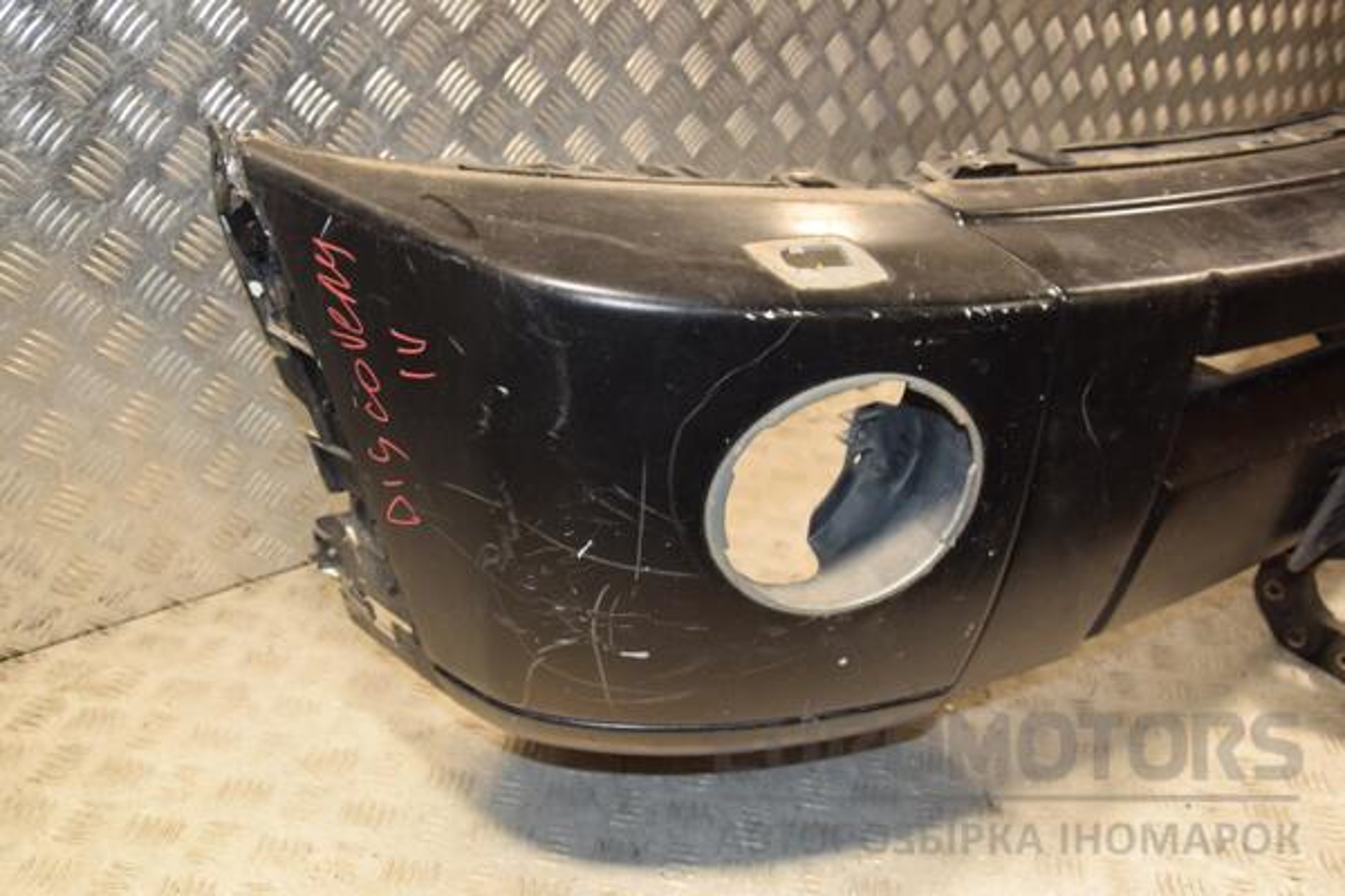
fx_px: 1233
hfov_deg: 57.2
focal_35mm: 33
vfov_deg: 40.0
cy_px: 448
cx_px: 672
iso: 800
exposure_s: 1/200
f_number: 5.6
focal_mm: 22
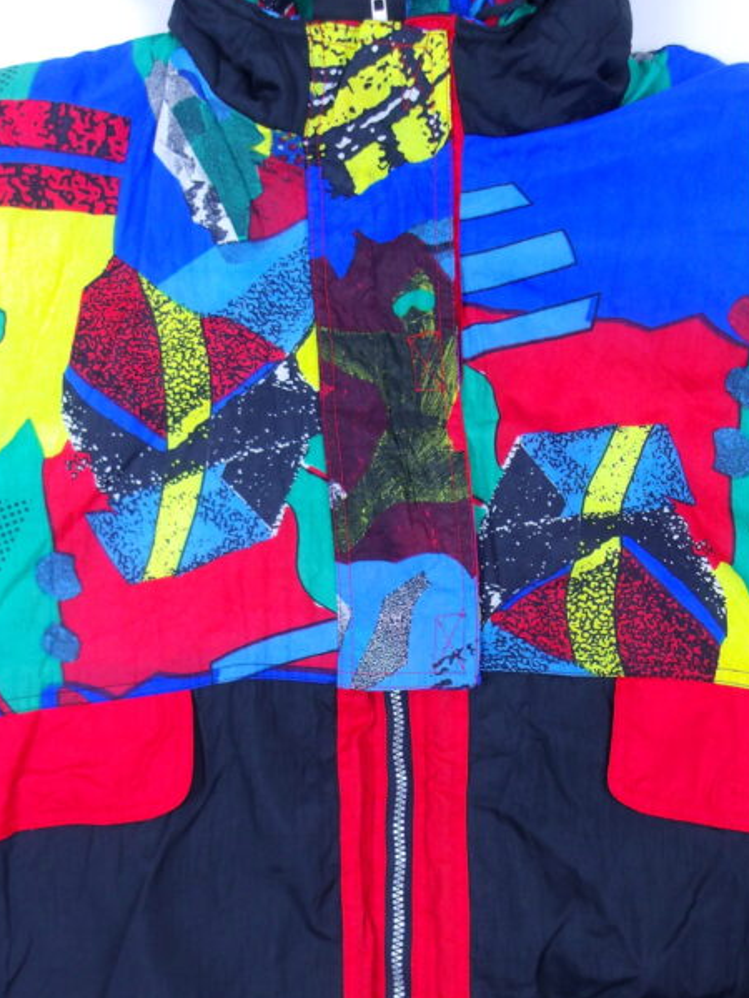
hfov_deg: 39.7
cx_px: 378
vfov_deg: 50.5
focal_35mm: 36
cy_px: 659
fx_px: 1039
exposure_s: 1/60
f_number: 3
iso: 199
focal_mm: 4.9
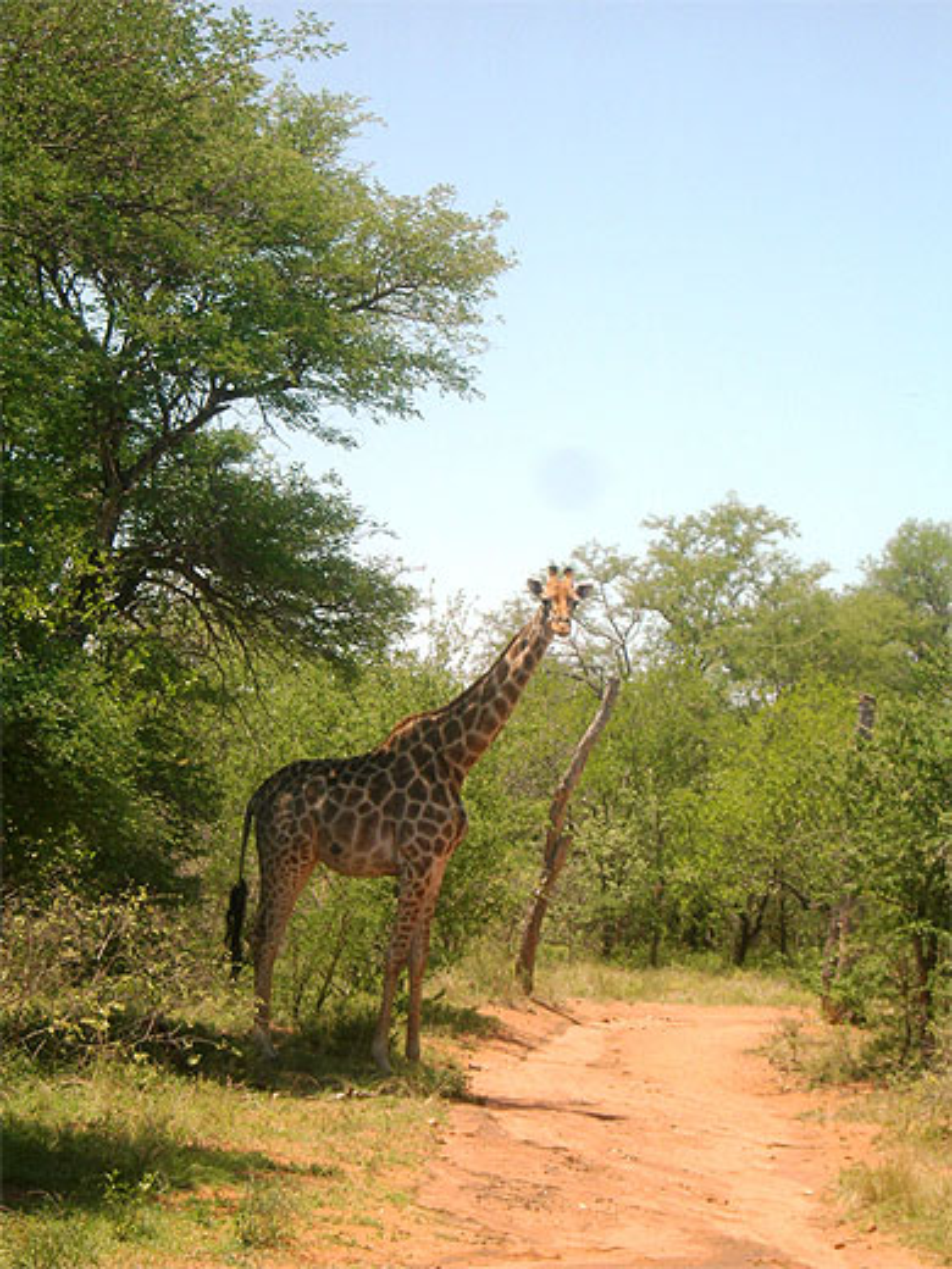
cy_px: 634
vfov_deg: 17.4
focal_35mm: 113
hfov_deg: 13.1
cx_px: 476
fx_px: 4144
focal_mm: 23.4
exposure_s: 1/134
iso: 50
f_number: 8.2
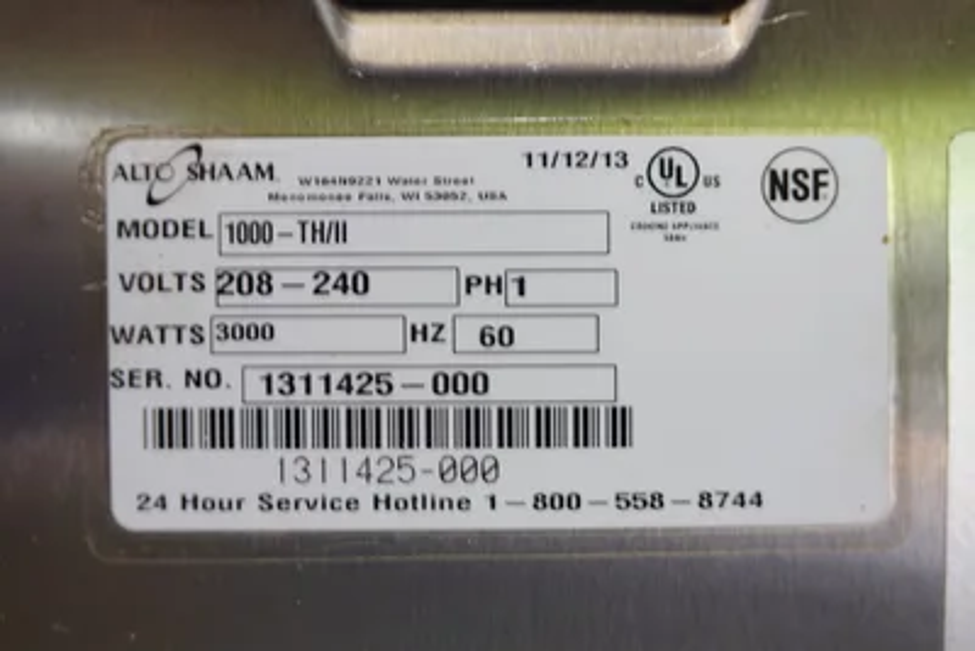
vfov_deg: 34.2
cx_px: 488
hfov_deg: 49.5
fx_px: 1057
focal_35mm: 39
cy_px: 326
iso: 100
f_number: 3.5
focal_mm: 14.4
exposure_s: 1/6
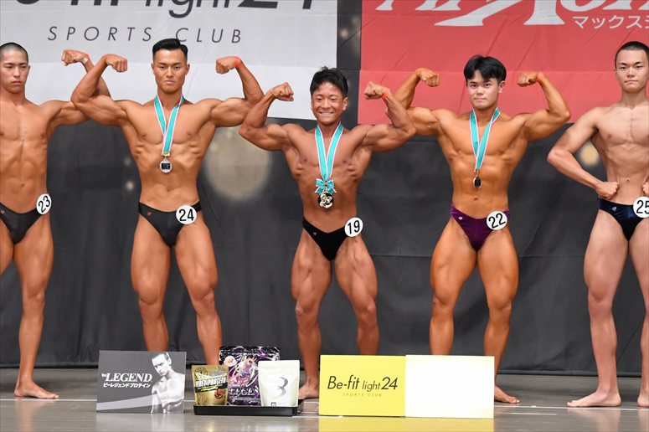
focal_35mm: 217
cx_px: 324
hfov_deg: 9.5
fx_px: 3910
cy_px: 216
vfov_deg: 6.3
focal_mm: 145
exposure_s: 1/400
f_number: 5.6
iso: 6400
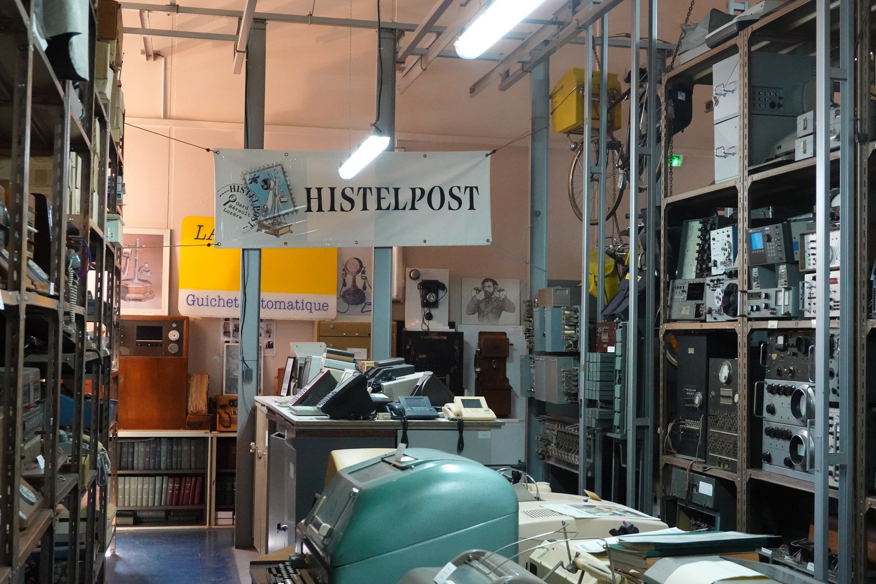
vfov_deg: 28.7
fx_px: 1144
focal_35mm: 47
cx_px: 438
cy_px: 292
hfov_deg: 41.9
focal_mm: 17.53
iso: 3200
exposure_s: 1/60
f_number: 4
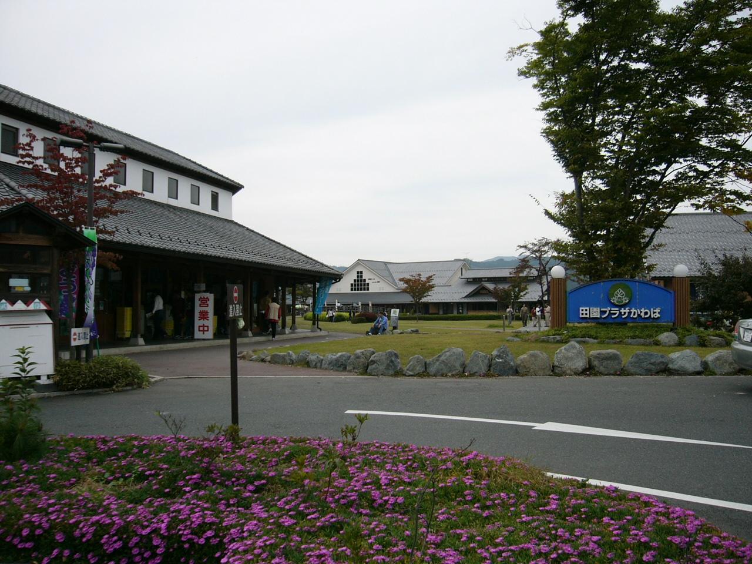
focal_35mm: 35
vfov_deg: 40.7
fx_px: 760
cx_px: 376
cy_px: 282
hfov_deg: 52.6
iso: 50
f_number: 2.8
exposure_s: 1/640
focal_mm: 5.8
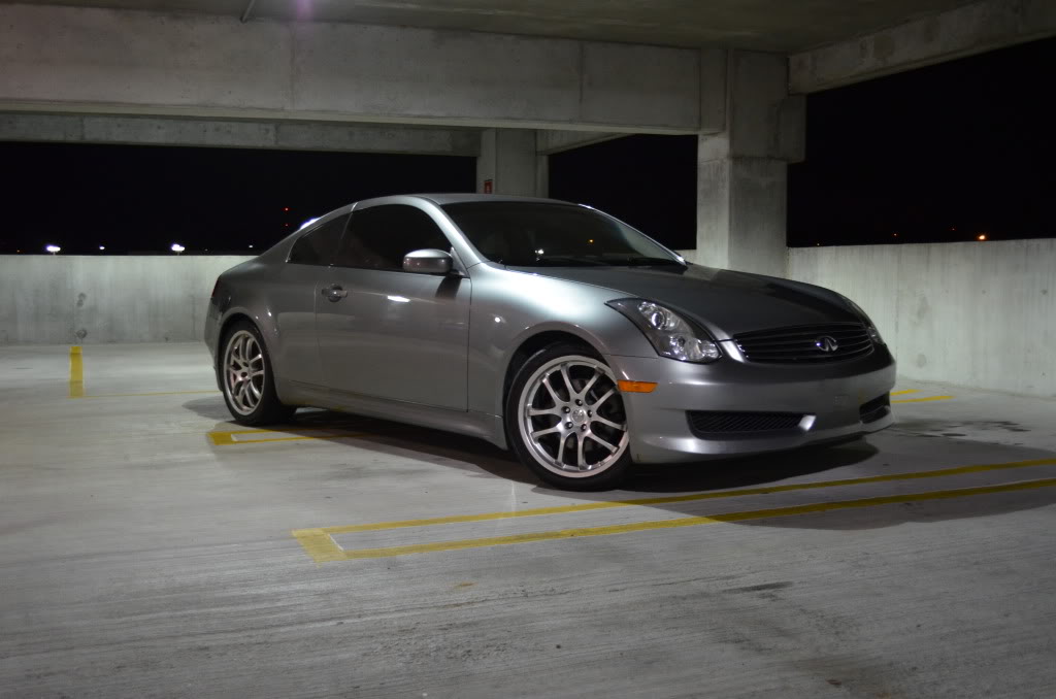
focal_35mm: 39
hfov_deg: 49.6
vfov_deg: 34.1
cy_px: 350
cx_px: 528
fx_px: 1142
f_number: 4.2
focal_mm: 26
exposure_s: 1/30
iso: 1400
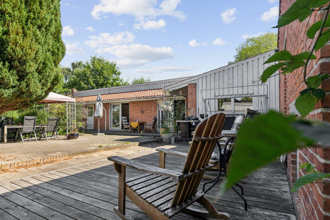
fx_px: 183
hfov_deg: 84.0
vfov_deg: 61.9
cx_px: 165
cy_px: 110
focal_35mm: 20
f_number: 5.6
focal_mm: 20
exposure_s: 1/1600
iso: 500
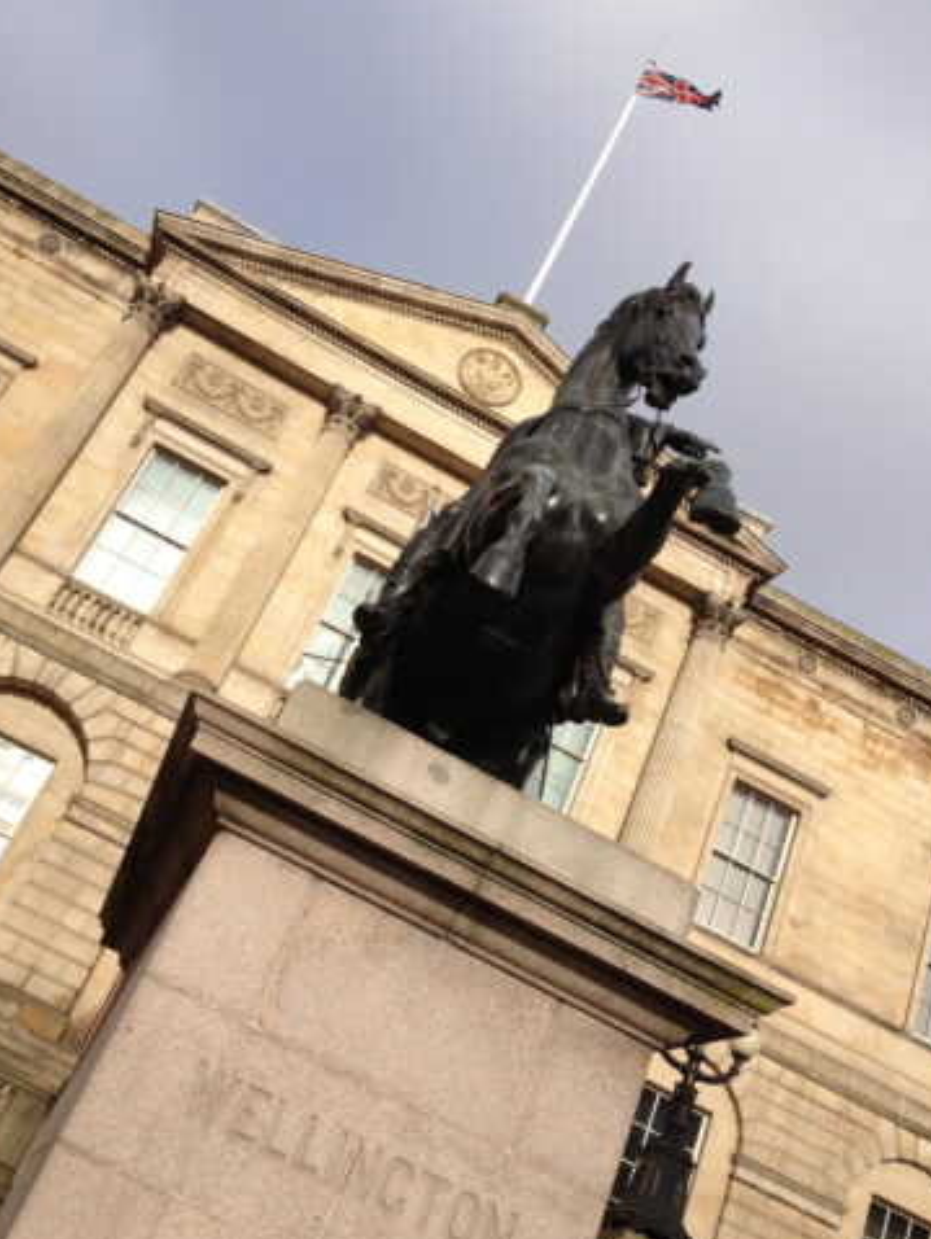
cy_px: 642
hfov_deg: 36.8
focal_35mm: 39
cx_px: 449
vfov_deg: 47.8
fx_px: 1397
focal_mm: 4.28
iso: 50
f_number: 2.4
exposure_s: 1/1284
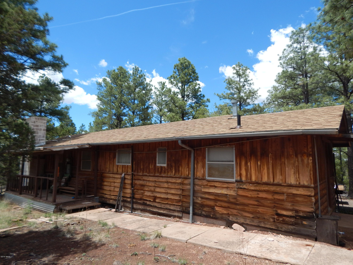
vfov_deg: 61.1
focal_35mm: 22
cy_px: 132
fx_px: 224
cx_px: 176
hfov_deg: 76.4
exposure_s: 1/400
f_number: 6
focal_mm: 4
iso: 125
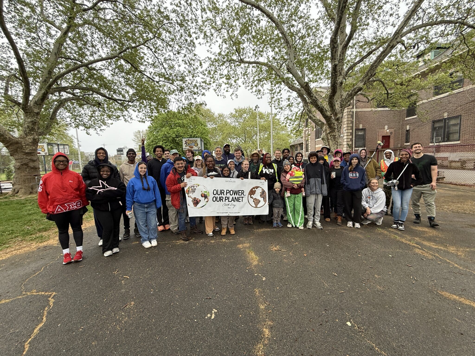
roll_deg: +2.3
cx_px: 238
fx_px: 192
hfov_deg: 102.1
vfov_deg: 85.7
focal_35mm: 14
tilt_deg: -5.2
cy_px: 178
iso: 64
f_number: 2.2
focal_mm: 2.22
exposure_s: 1/177
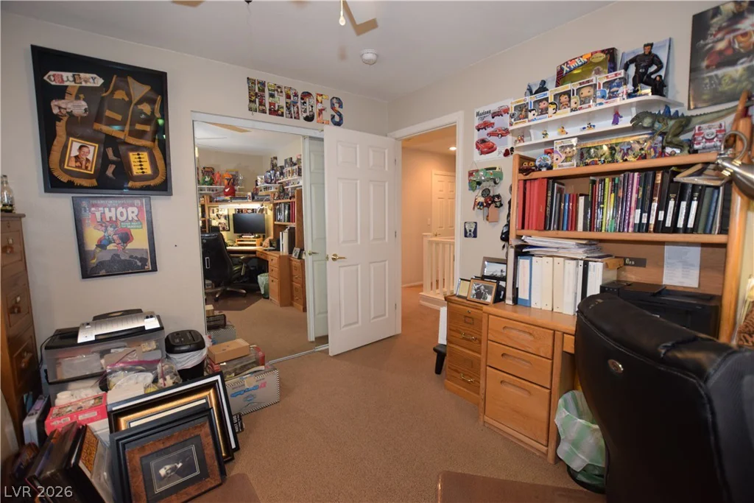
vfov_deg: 77.3
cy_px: 252
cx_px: 377
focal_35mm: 15
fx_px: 314
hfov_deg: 100.4
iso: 1000
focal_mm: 10
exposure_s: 1/60
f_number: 3.5
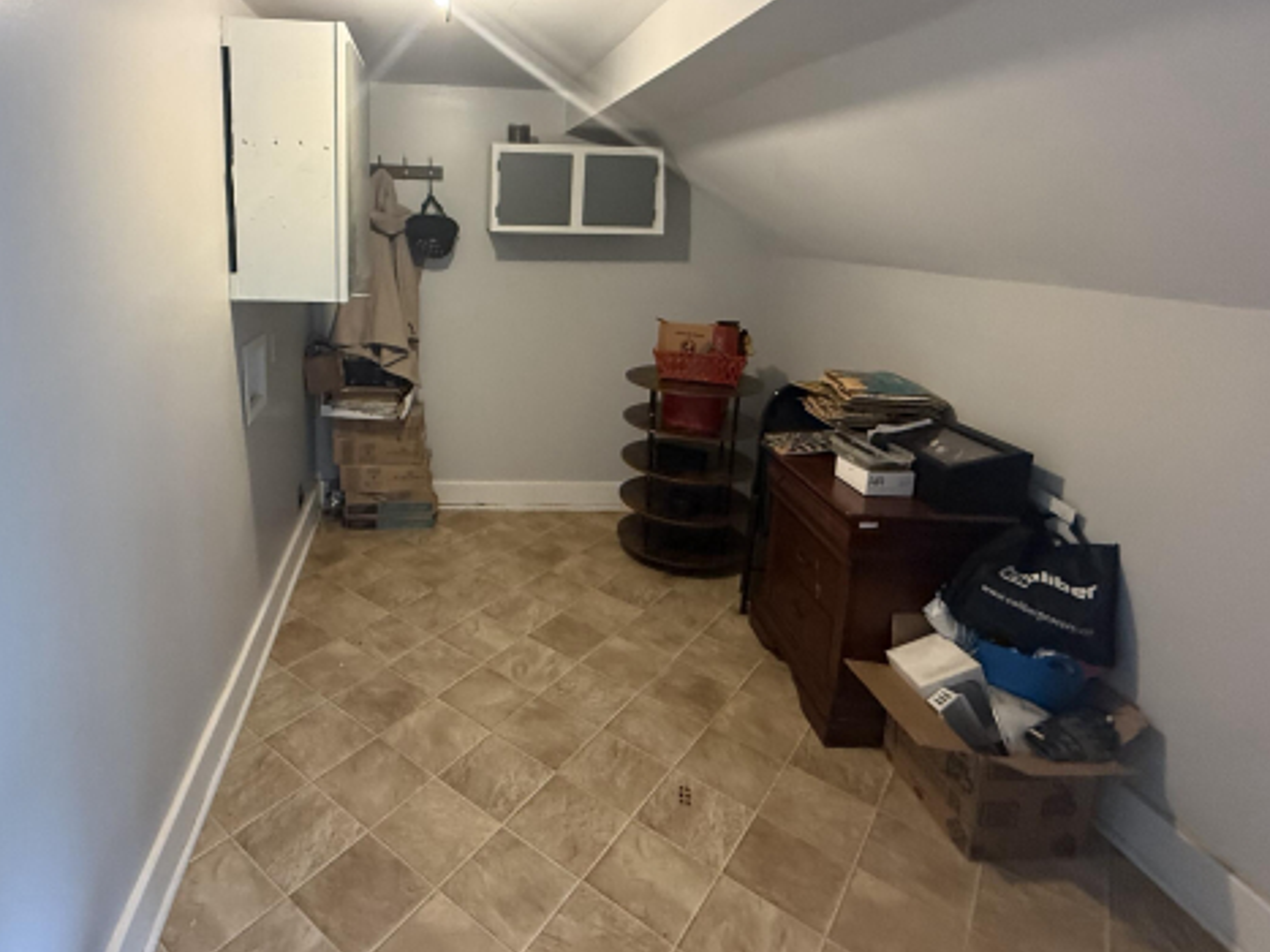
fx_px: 734
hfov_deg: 80.7
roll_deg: -0.9
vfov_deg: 64.8
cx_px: 502
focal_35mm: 20
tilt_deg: -10.6
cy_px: 345
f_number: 2.2
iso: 500
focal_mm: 2.22
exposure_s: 1/60
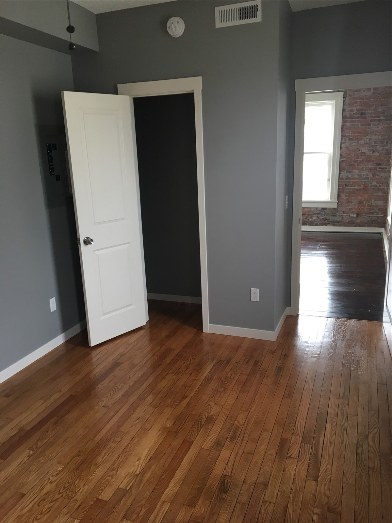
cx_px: 196
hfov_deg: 48.2
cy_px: 262
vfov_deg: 61.7
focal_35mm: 29
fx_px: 438
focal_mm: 4.15
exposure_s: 1/30
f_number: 2.2
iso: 50
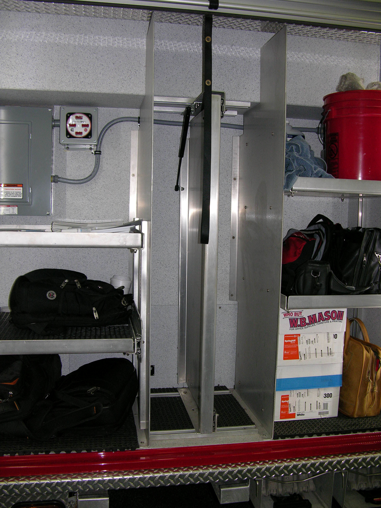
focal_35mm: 35
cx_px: 190
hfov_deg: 40.7
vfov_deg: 52.6
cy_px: 254
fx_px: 514
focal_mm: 8.9
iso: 100
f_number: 2.8
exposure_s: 1/60.1
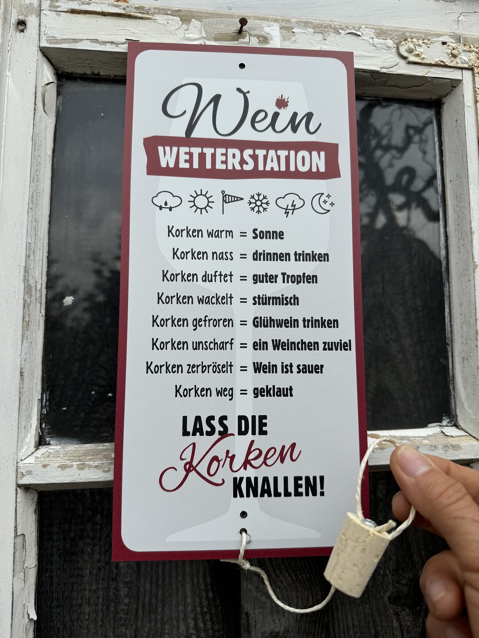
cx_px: 240
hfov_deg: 56.8
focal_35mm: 24
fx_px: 443
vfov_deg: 71.6
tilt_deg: +6.1
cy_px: 319
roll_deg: -0.7
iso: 80
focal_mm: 6.76
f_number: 1.78
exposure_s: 1/2174
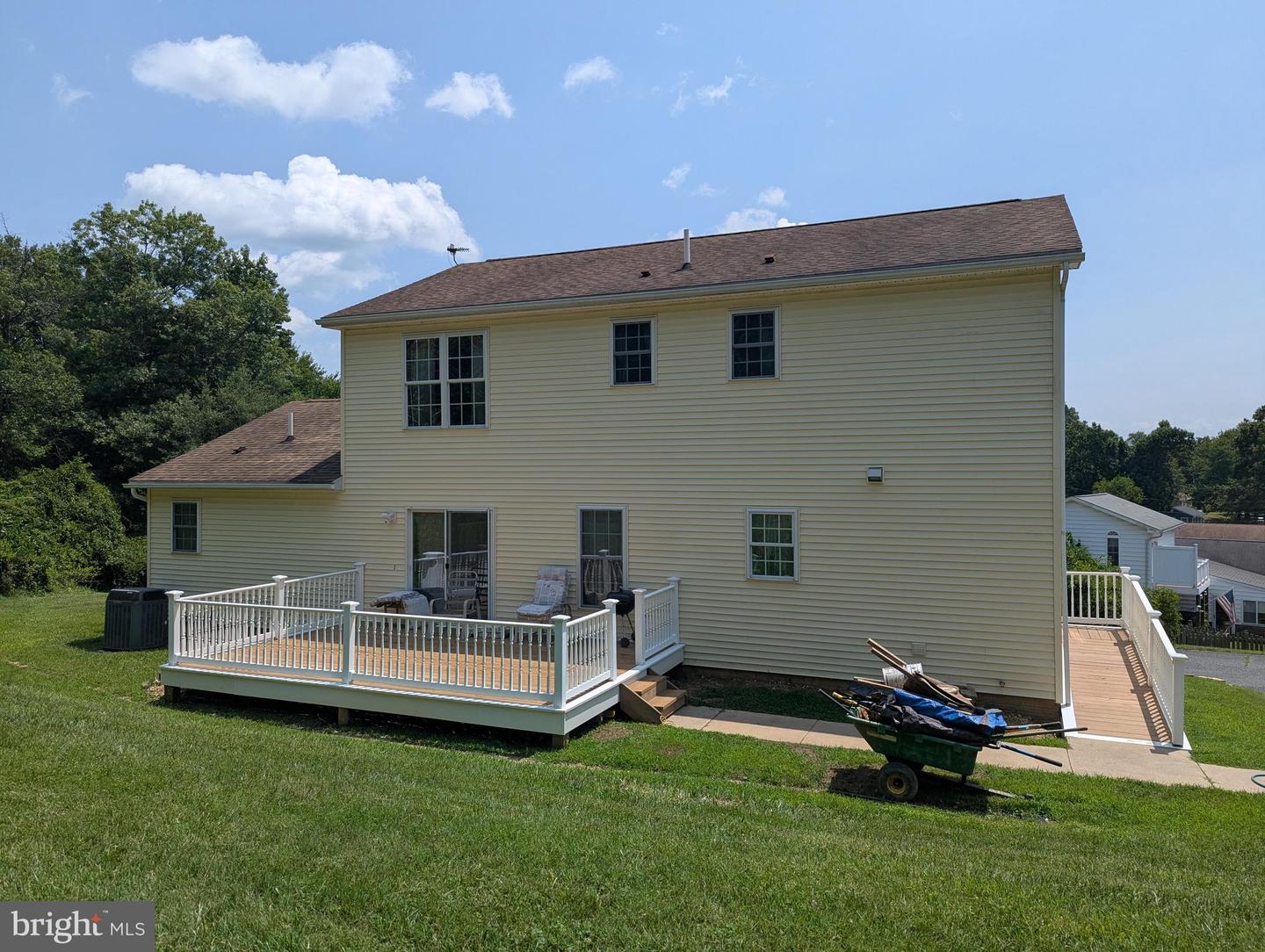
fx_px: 878
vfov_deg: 56.9
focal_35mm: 24
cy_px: 476
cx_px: 632
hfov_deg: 71.5
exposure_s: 1/3058
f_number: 1.85
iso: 41
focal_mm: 6.81
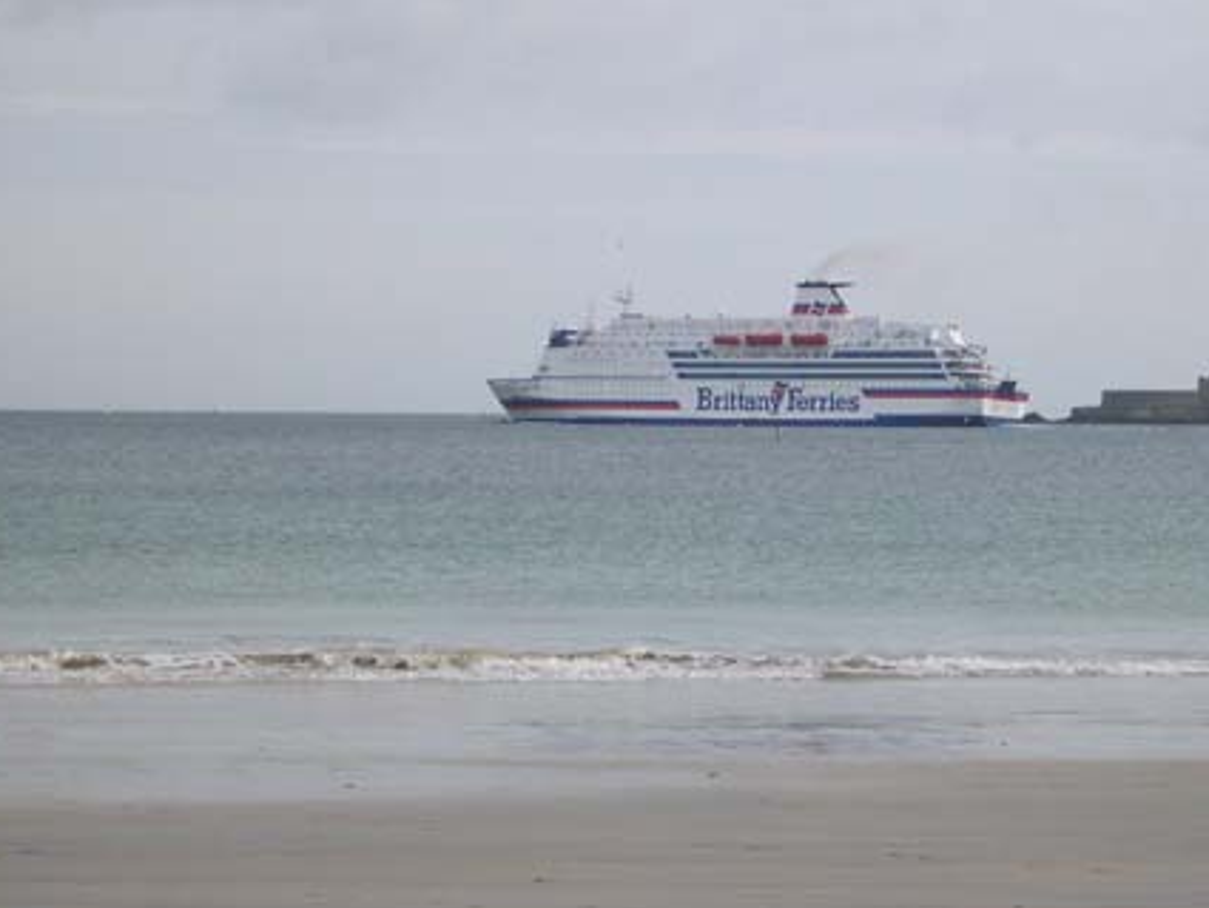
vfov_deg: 10.2
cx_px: 693
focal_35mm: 146
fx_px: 5101
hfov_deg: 13.5
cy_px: 347
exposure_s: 1/577
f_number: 4.9
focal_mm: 24
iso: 100
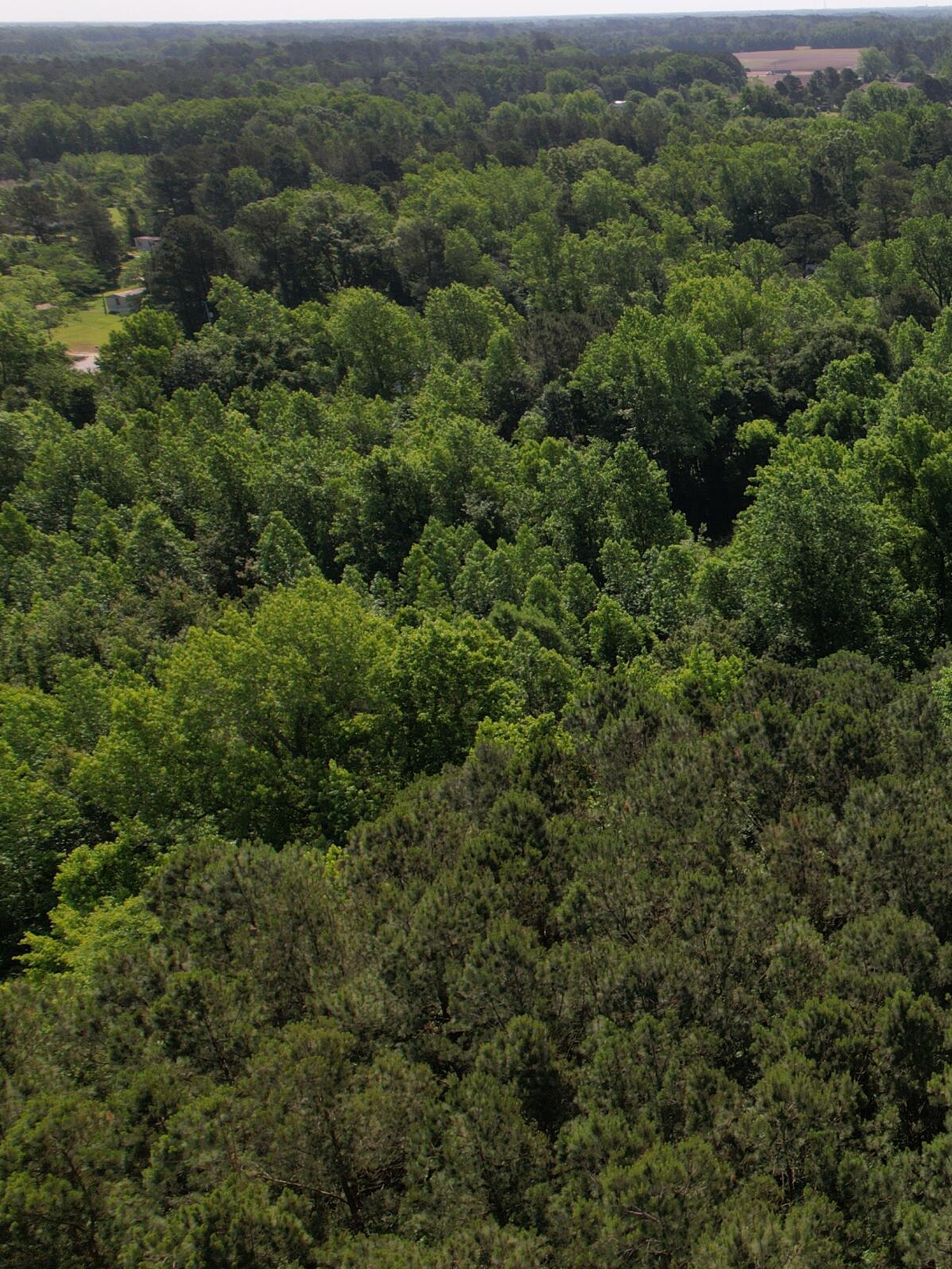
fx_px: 1466
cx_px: 1198
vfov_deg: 46.8
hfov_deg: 29.7
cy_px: 610
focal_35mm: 40
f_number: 2.8
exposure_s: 1/60
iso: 100
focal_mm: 8.38
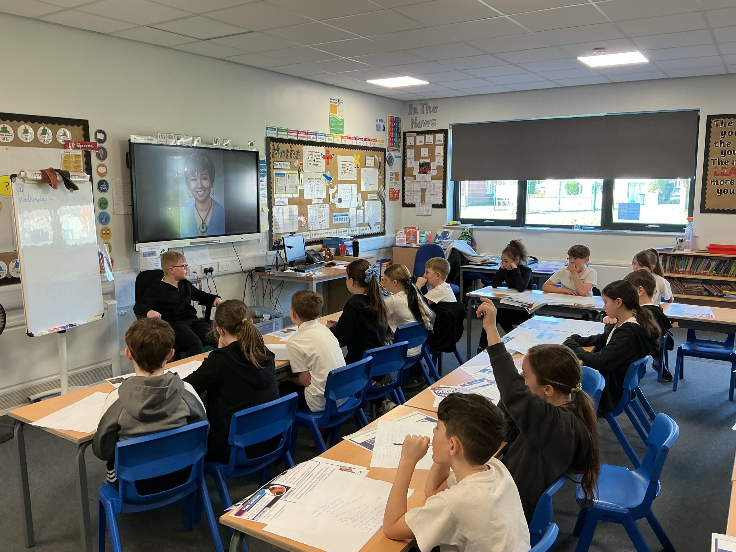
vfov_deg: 48.2
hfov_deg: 61.7
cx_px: 368
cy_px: 276
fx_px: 617
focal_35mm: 29
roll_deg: +0.7
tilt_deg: -9.6
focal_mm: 3
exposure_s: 1/60
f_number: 1.8
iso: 64
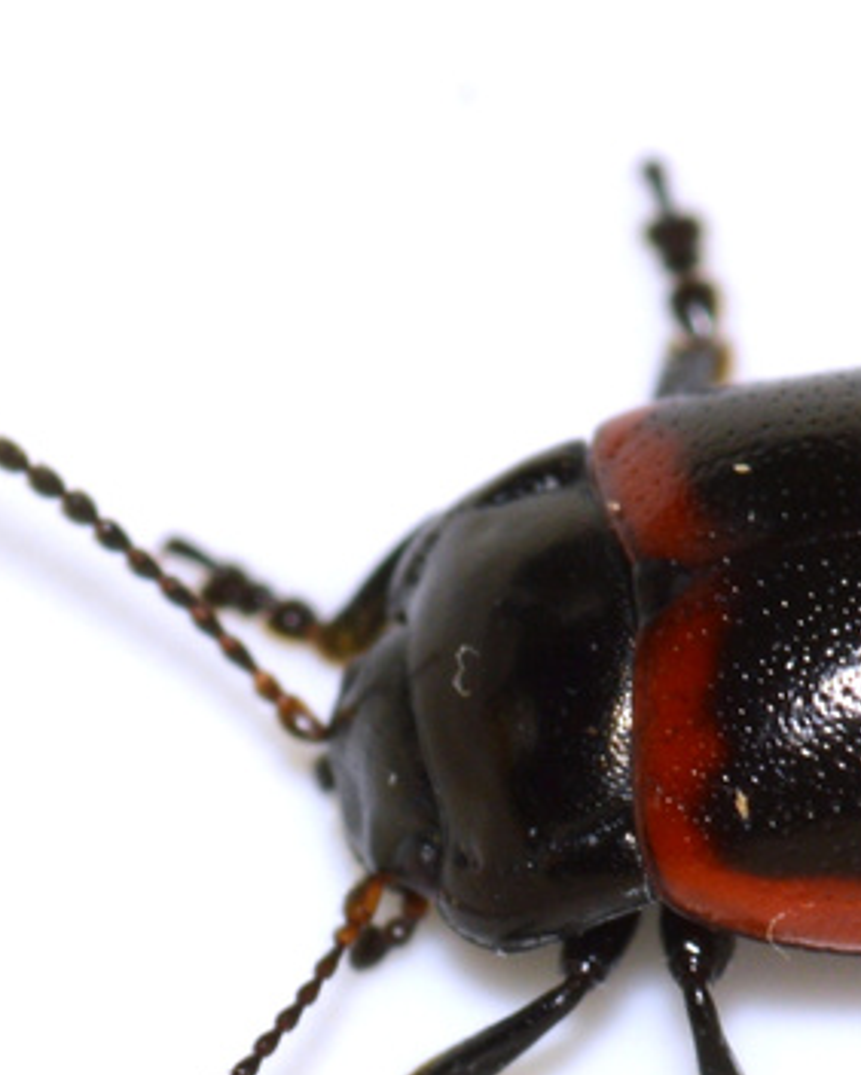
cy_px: 797
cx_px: 830
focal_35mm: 384
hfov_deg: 4.0
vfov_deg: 5.0
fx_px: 12221
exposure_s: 1/200
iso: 100
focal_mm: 100
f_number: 20
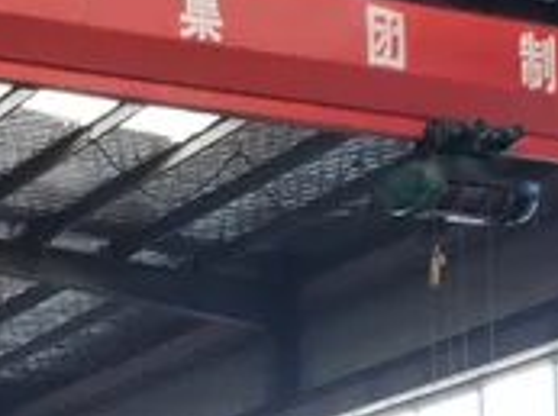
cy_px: 845
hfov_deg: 15.8
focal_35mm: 96
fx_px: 1544
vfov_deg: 13.2
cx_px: -581
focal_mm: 4.76
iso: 267
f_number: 1.79
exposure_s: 1/100
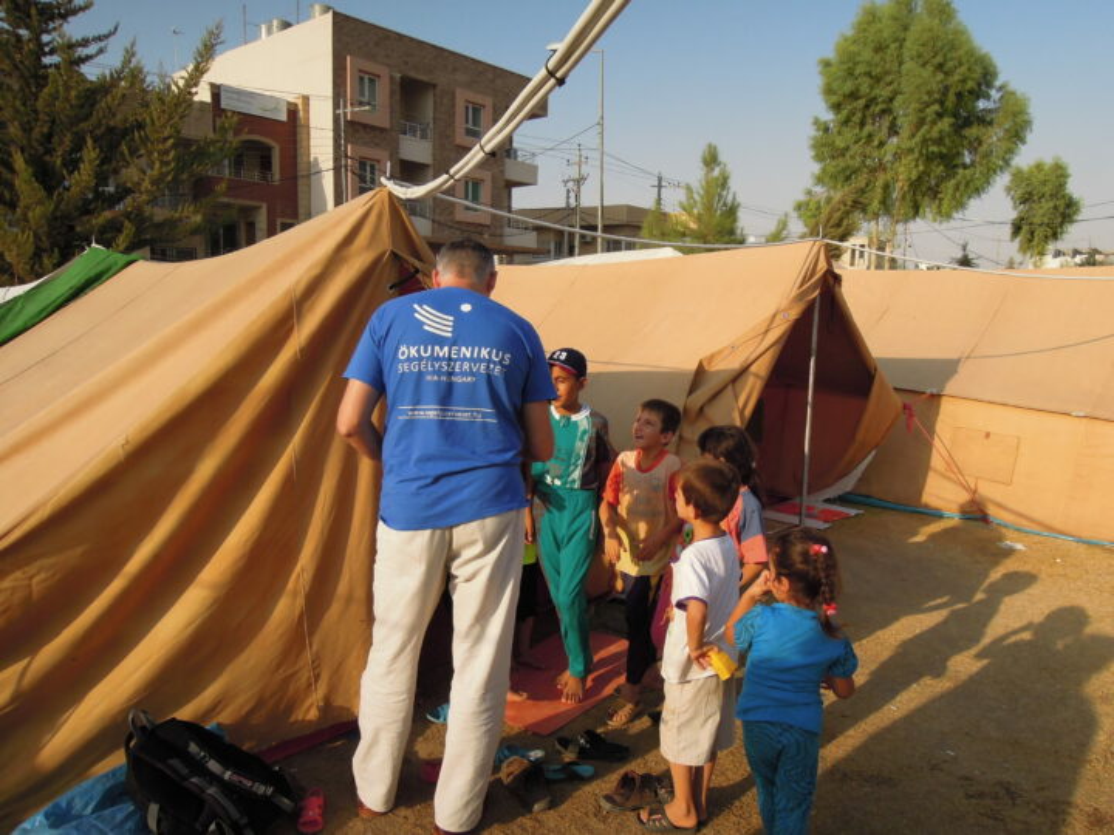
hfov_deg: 71.6
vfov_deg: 56.8
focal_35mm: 24
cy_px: 418
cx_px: 557
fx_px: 772
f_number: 3.5
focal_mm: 4.3
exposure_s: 1/1250
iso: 160
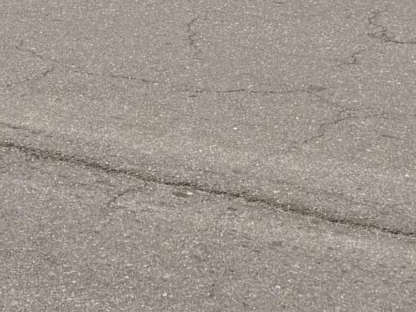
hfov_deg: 15.2
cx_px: -80
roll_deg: +2.0
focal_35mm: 125
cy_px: -459
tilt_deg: +3.7
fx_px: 1502
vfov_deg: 10.2
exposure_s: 1/4405
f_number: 1.78
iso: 80
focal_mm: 6.76
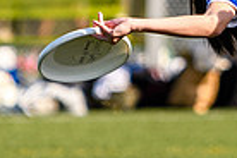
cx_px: 374
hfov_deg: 1.2
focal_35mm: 1656
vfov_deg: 0.8
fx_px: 10901
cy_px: 27
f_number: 3.2
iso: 160
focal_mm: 190
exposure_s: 1/2500
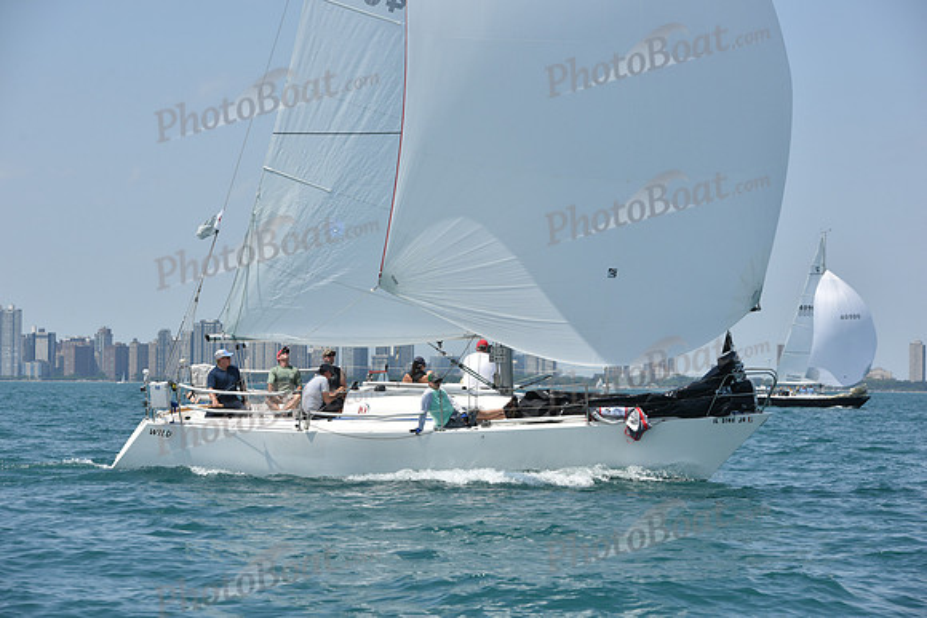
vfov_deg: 11.0
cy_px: 309
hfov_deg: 16.4
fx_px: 3219
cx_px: 464
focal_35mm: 125
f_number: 8
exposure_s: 1/1250
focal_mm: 125
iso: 250
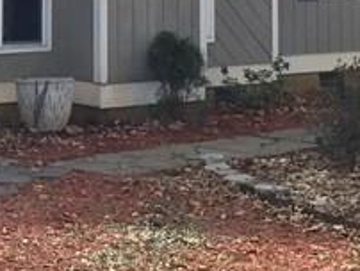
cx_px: -39
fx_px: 1531
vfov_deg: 9.7
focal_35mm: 147
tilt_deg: +3.9
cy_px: -191
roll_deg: -0.9
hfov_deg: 13.2
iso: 32
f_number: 2.2
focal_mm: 4.15
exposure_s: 1/706
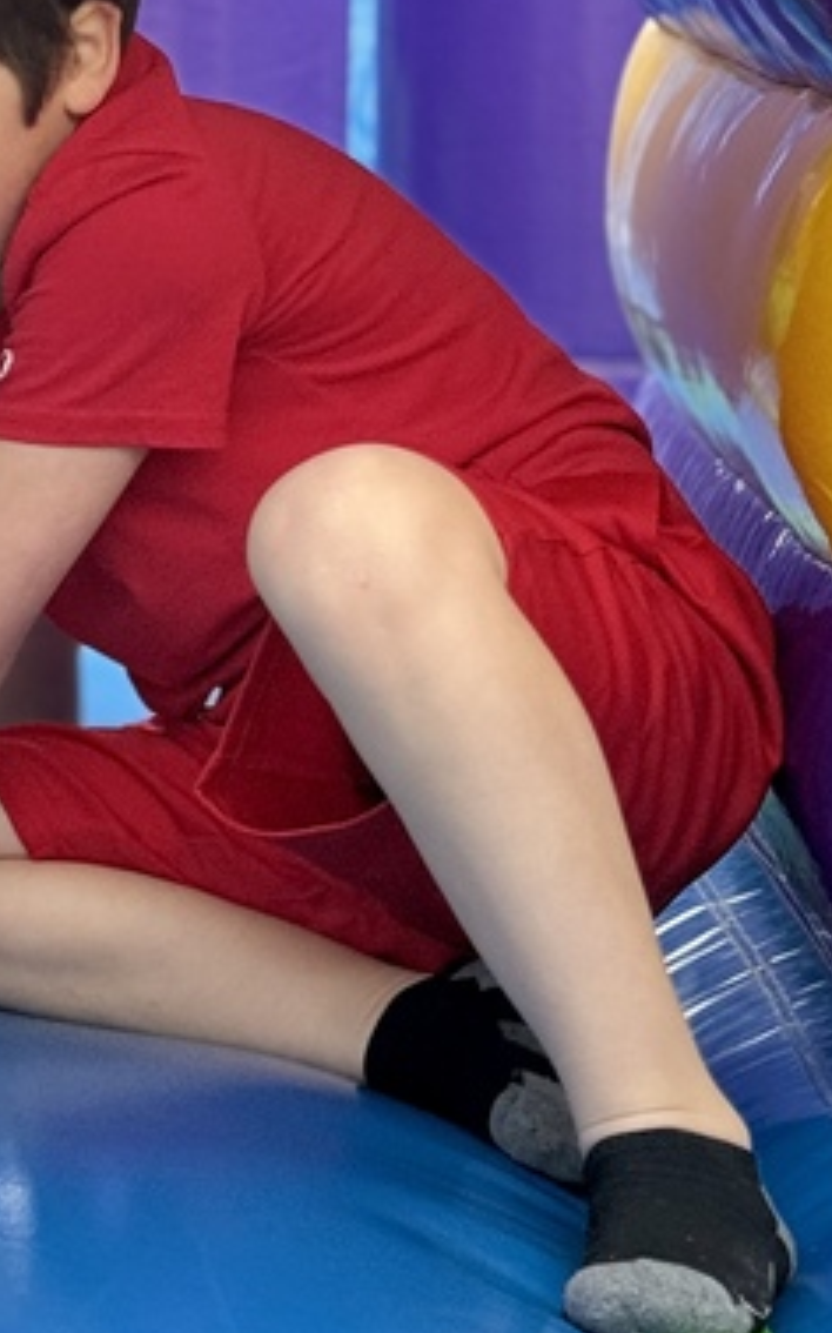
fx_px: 5010
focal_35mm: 138
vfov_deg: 15.1
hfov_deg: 9.5
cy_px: 314
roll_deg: +2.7
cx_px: 130
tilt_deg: -6.0
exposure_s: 1/499
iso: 64
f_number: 1.78
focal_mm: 6.76
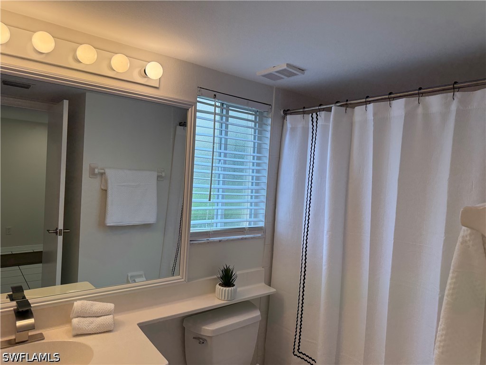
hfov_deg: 71.6
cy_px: 182
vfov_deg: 56.8
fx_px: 337
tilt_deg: -0.9
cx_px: 243
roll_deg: -3.4
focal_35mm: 24
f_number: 1.78
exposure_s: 1/353
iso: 100
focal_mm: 6.76
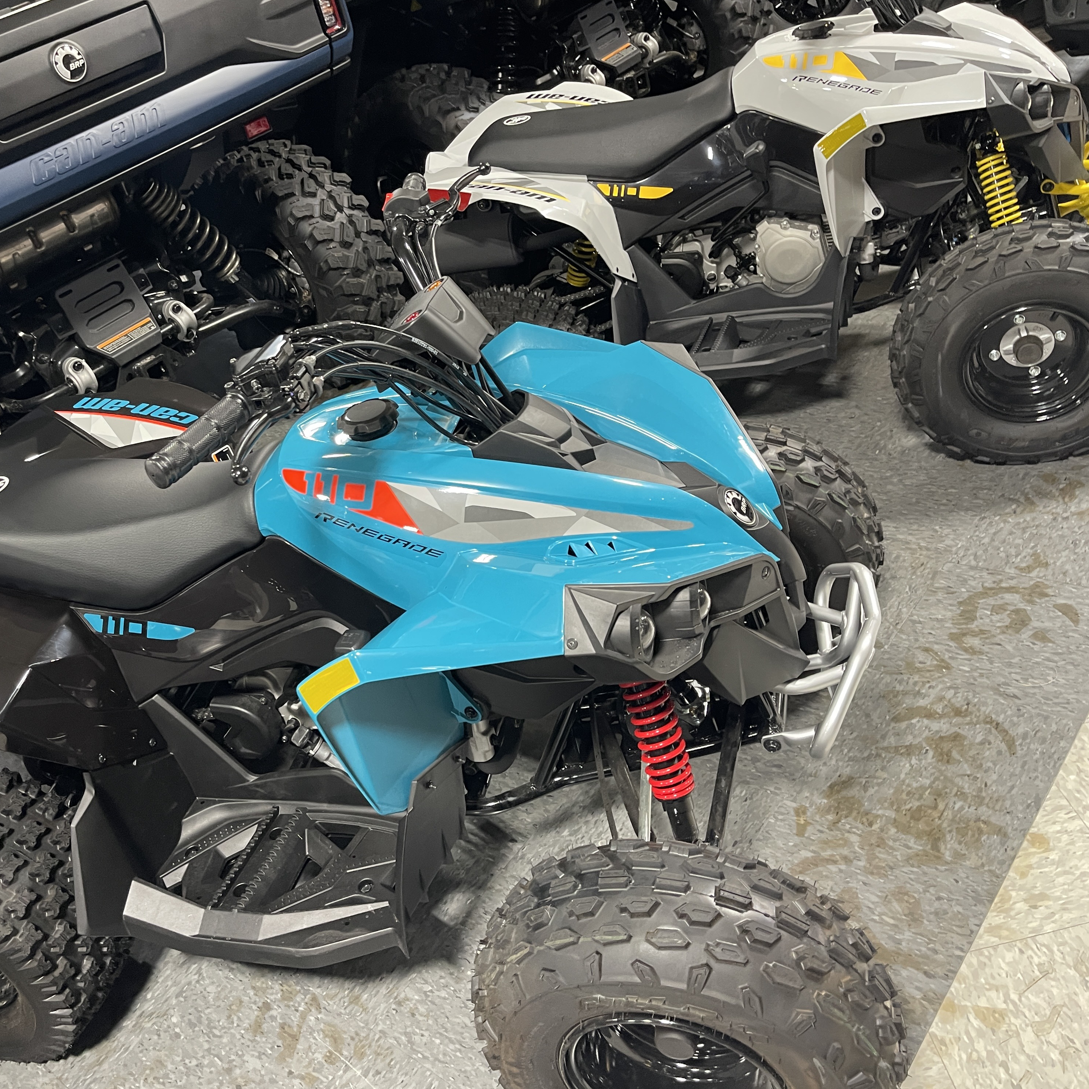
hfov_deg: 53.5
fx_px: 1068
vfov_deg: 54.0
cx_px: 414
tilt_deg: -30.9
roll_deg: +19.7
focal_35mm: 30
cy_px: 544
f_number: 1.6
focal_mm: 5.1
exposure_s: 1/60
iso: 250
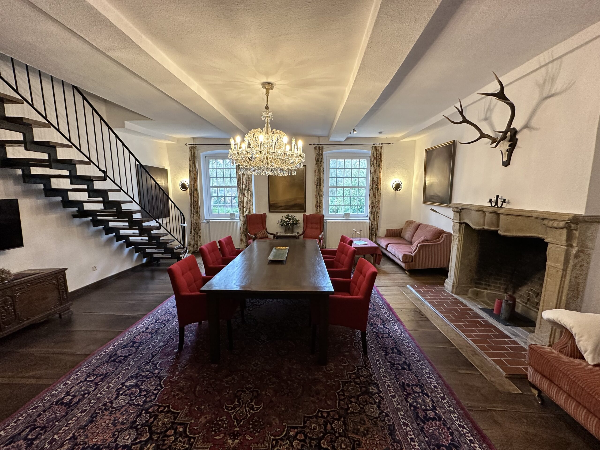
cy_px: 225
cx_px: 300
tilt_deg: -8.1
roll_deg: +0.0
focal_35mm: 14
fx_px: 243
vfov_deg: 85.7
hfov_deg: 102.1
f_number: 2.2
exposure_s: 1/100
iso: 250
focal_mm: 2.22
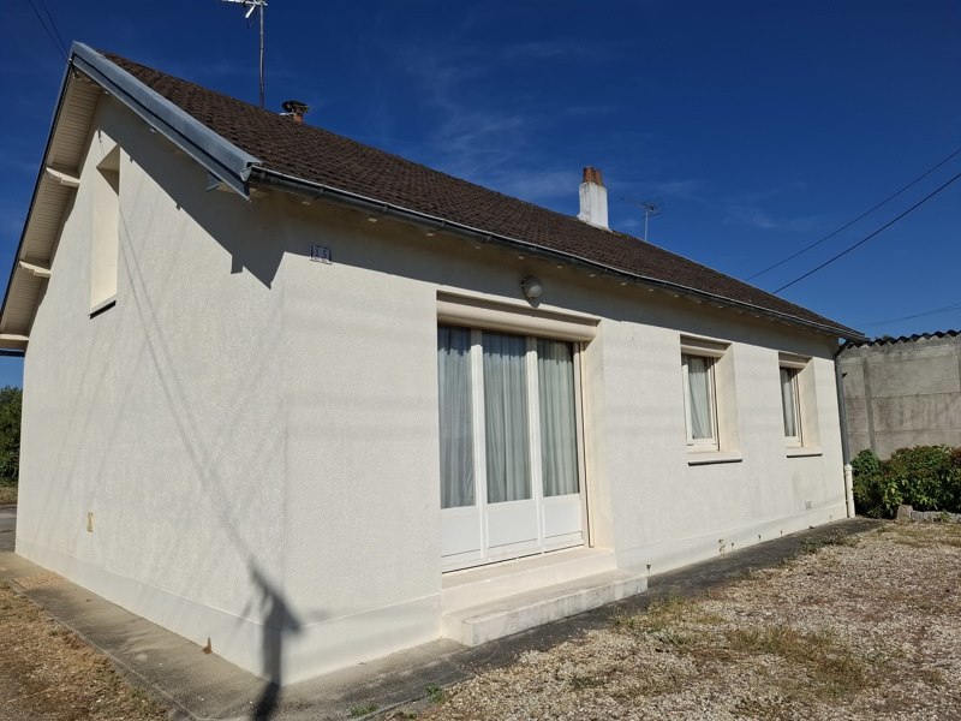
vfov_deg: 58.9
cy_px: 360
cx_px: 480
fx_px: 639
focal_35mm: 23
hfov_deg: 73.9
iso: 50
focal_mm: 5.54
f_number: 1.8
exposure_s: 1/2849
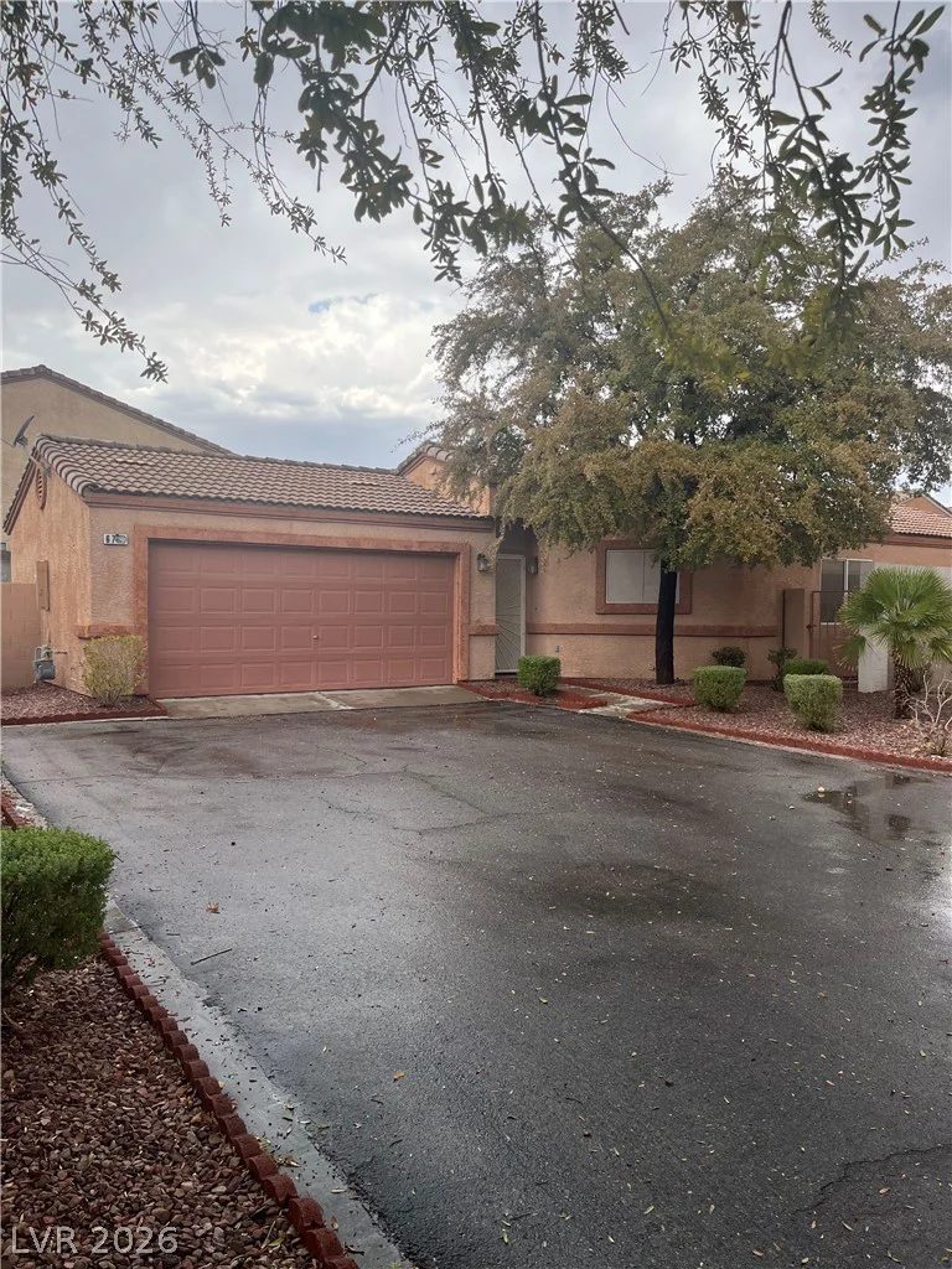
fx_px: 953
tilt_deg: -4.7
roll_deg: -3.2
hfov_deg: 53.1
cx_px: 476
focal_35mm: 26
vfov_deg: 67.3
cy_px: 634
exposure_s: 1/1199
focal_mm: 5.1
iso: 50
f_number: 1.6
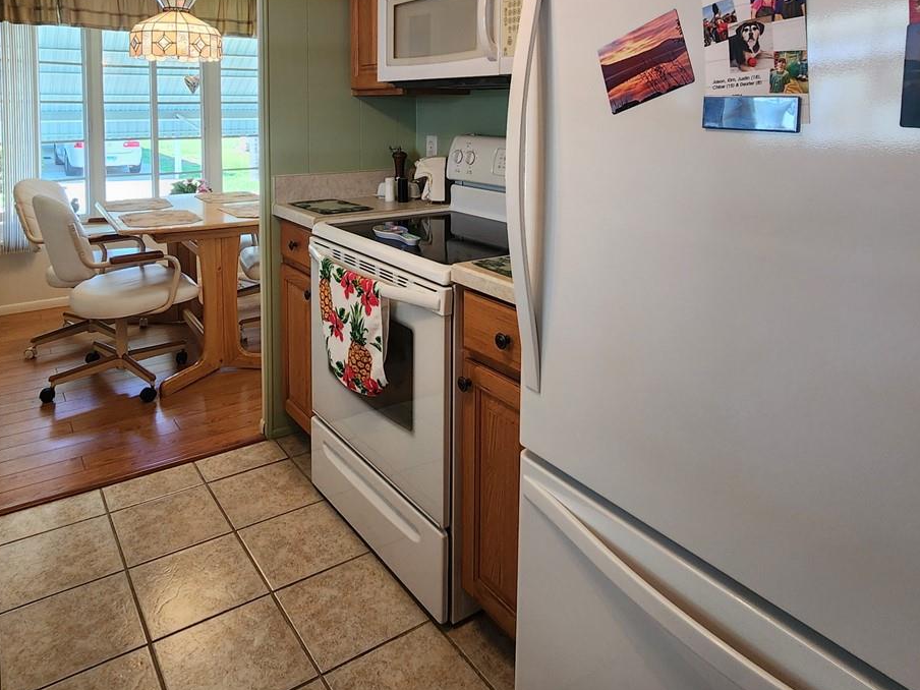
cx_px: 416
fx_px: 611
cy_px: 140
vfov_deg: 54.9
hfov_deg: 73.7
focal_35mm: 23
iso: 100
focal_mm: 2.2
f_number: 2.2
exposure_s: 1/60
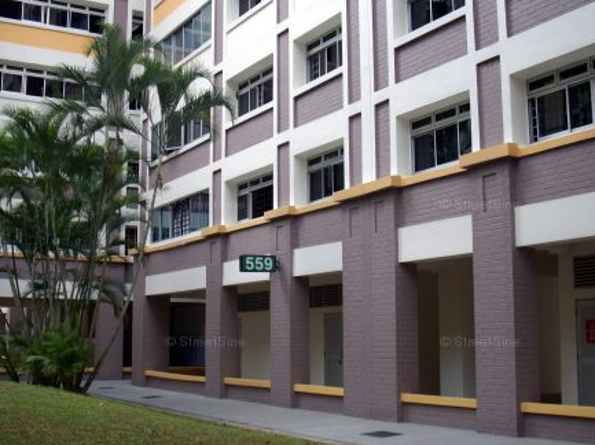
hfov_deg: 40.4
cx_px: 268
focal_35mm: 47
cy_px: 206
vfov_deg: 30.8
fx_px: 807
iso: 80
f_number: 2.8
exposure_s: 1/160
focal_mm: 6.2
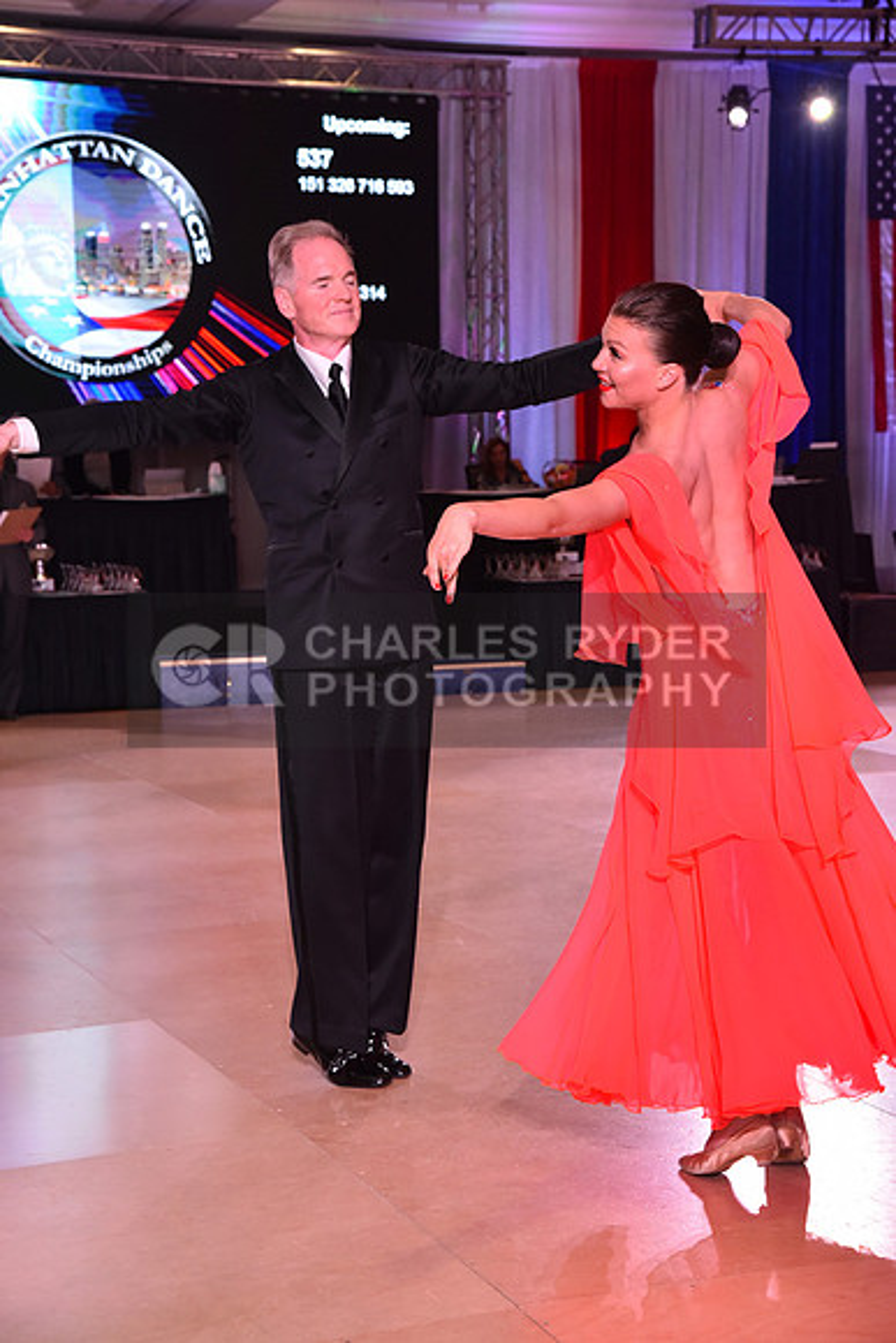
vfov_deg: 30.5
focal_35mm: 66
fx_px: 2462
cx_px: 448
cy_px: 672
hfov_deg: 20.6
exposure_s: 1/320
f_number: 7.1
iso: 2500
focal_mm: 66
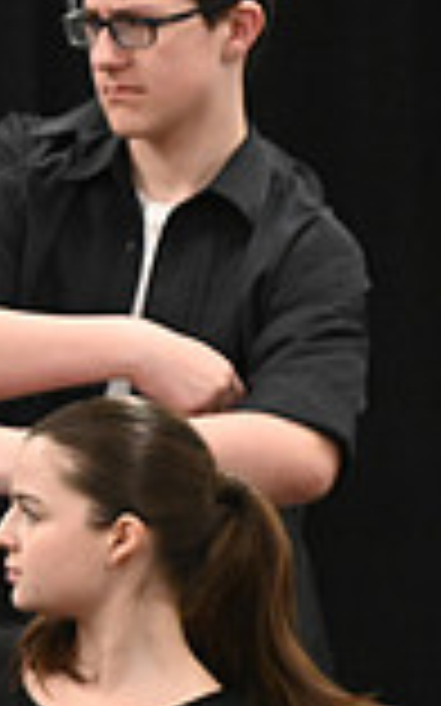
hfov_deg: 1.3
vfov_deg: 2.1
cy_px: 184
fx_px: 19575
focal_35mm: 1017
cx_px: -846
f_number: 6
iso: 10000
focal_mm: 270
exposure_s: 1/250
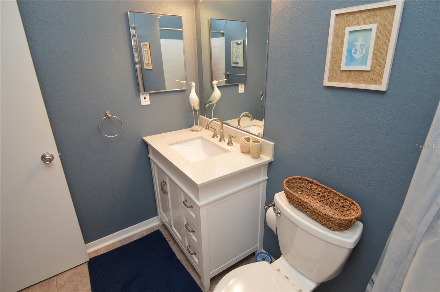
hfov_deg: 90.1
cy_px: 146
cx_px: 220
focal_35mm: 18
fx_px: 220
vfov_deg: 67.3
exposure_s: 1/60
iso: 900
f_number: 4
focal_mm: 12
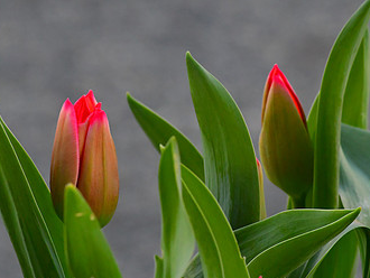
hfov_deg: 5.1
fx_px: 4193
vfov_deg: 3.8
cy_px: 135
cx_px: 165
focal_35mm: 392
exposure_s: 1/250
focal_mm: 155
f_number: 11
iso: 2500
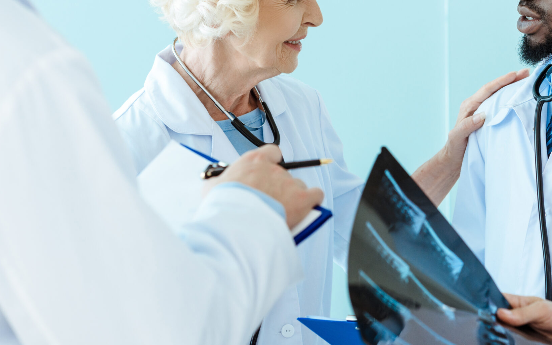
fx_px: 2031
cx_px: 394
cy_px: 75
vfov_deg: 9.7
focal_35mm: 135
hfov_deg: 15.4
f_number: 4.5
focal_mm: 85
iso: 320
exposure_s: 1/160
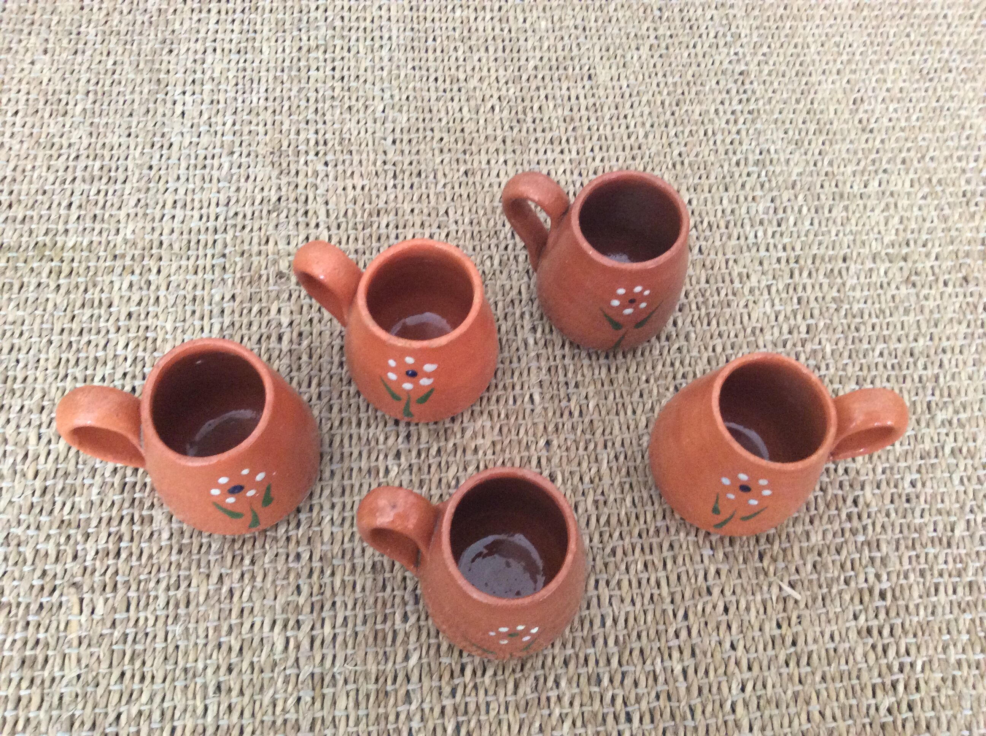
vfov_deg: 44.1
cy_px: 368
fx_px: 910
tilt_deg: -64.8
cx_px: 493
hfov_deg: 56.9
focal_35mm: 32
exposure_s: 1/25
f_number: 2.4
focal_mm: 3.3
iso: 250
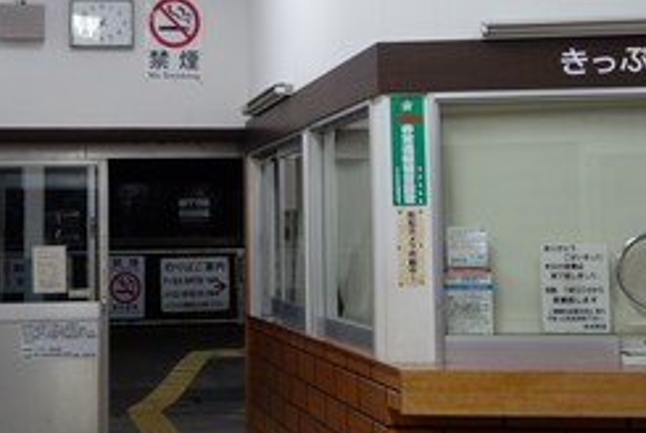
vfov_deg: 18.6
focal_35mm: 73
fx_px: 1311
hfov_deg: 27.5
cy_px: 96
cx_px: 224
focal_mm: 10.4
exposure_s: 1/40
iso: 125
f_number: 1.8
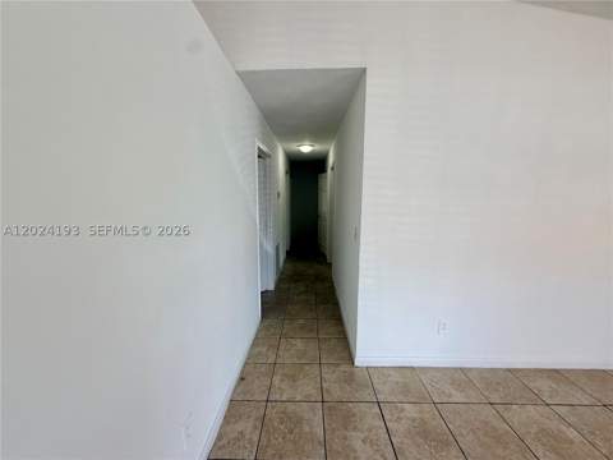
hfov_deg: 102.1
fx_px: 248
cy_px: 230
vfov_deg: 85.7
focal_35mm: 14
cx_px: 306
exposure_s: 1/120
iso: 100
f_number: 2.2
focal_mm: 2.22
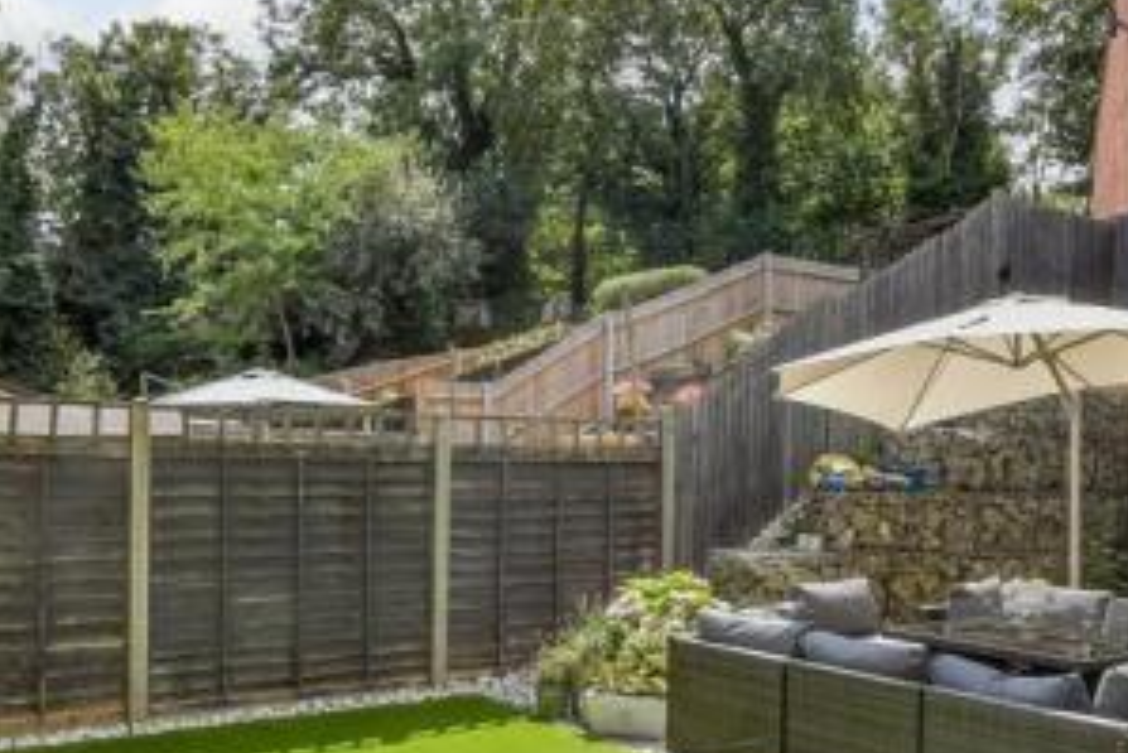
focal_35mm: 33
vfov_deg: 39.7
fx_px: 1034
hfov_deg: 57.1
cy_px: 475
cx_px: 509
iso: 320
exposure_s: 1/640
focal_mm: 10
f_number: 8
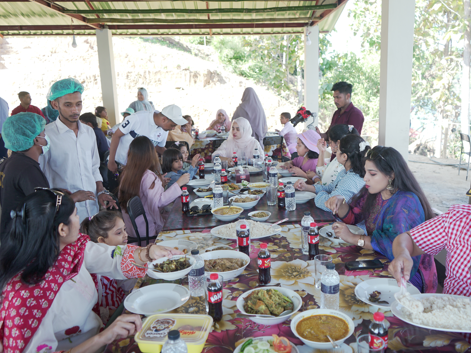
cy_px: 177
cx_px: 271
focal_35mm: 31
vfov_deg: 45.4
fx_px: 422
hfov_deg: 58.1
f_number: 4
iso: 400
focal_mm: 28
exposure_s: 1/125
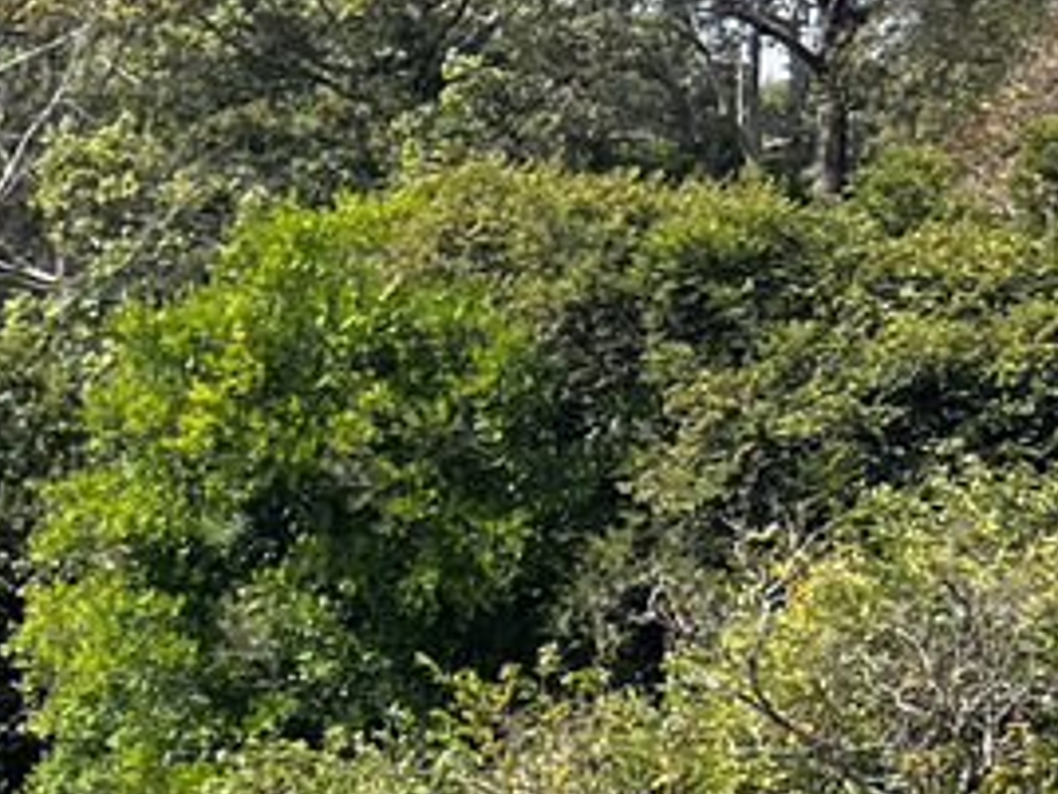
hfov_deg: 10.6
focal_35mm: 155
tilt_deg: -4.0
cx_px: -1642
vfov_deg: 9.4
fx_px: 4737
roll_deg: +1.3
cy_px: 995
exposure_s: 1/1575
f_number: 1.5
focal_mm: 5.7
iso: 50
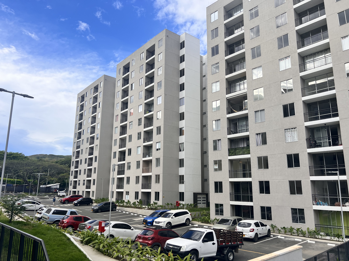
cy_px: 130
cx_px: 174
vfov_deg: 53.1
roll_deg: -0.8
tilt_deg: +12.0
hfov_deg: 67.3
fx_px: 262
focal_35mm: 26
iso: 50
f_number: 1.5
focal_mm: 5.7
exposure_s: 1/1934
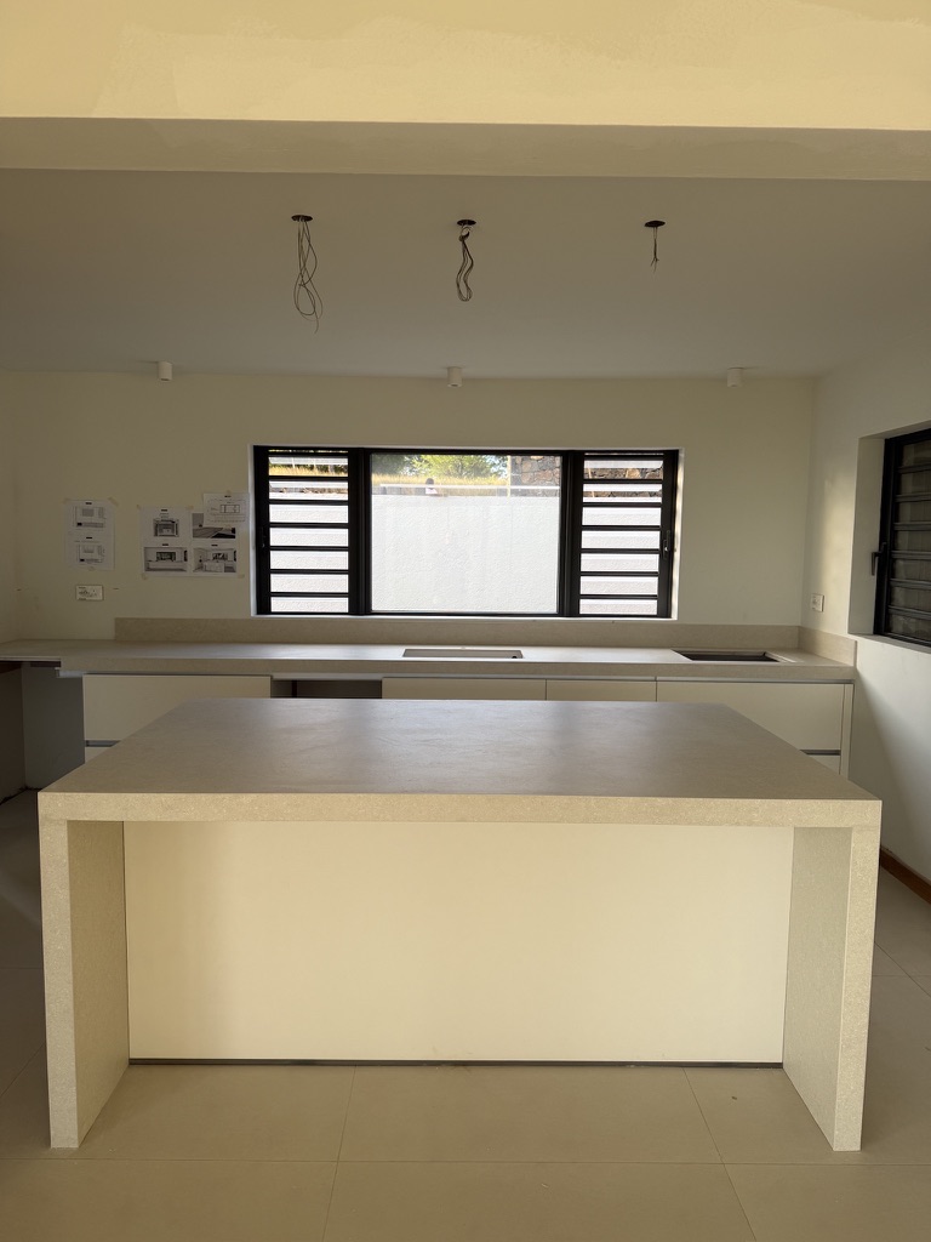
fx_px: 861
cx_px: 466
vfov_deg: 71.6
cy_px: 621
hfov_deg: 56.8
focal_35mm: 24
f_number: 1.78
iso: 64
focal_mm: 6.76
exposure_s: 1/121
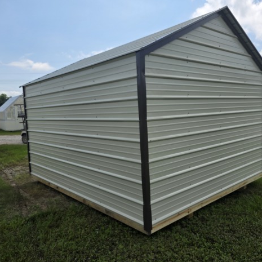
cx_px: 145
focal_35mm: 28
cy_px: 133
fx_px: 240
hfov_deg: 57.2
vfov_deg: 57.3
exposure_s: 1/7333
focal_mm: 6.3
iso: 80
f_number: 1.7
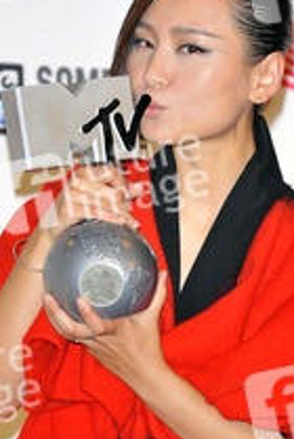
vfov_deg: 5.4
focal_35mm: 382
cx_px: 163
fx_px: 4664
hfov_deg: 3.6
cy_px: 290
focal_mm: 200
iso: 800
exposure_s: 1/250
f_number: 7.1
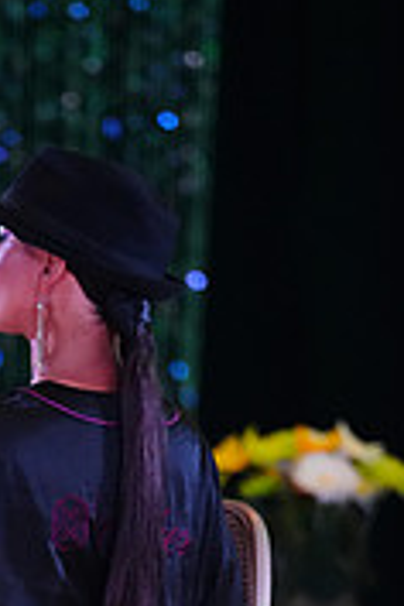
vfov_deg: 3.1
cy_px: 729
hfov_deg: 2.1
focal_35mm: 654
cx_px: -26
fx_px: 11008
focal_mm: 200
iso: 6400
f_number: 2.8
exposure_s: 1/400
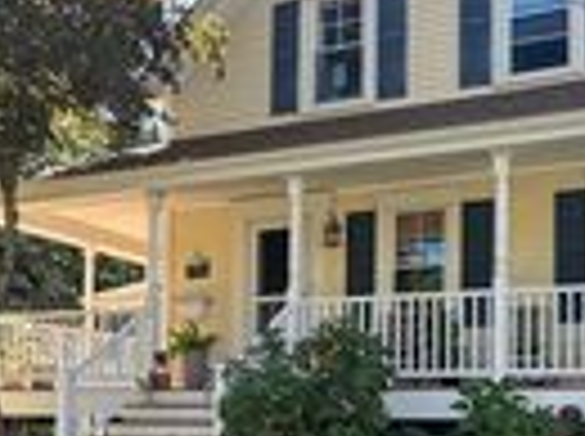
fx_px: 911
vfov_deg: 26.2
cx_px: 310
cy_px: 375
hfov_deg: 35.6
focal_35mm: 54
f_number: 2.2
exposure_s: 1/270
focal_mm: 2.22
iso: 50
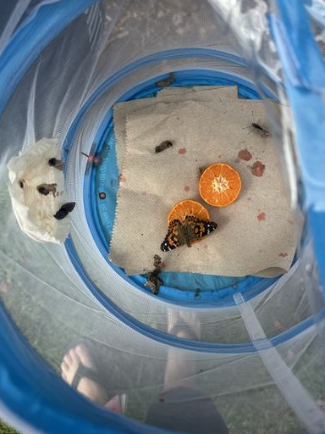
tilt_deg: -77.2
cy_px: 172
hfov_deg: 46.7
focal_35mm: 30
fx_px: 376
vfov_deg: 59.4
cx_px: 186
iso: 80
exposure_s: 1/1751
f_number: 1.78
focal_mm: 6.86
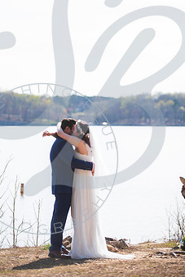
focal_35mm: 139
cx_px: 79
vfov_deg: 14.7
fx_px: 1070
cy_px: 97
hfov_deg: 9.9
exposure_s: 1/800
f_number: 2.8
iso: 100
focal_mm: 105
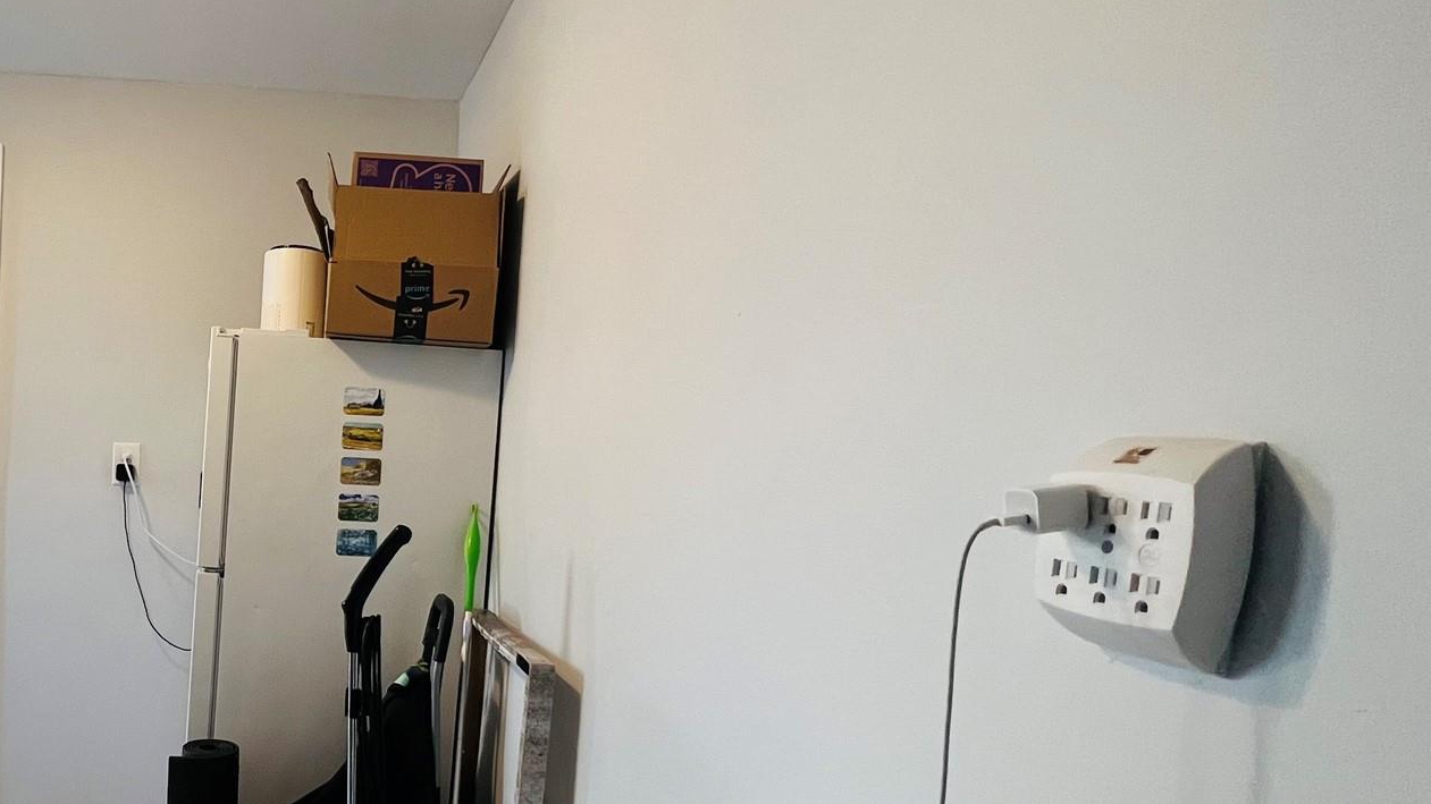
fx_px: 873
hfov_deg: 70.9
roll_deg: -2.8
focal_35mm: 23
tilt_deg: -3.8
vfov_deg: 48.9
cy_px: 518
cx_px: 287
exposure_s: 1/99
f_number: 1.8
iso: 250
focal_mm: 1.57
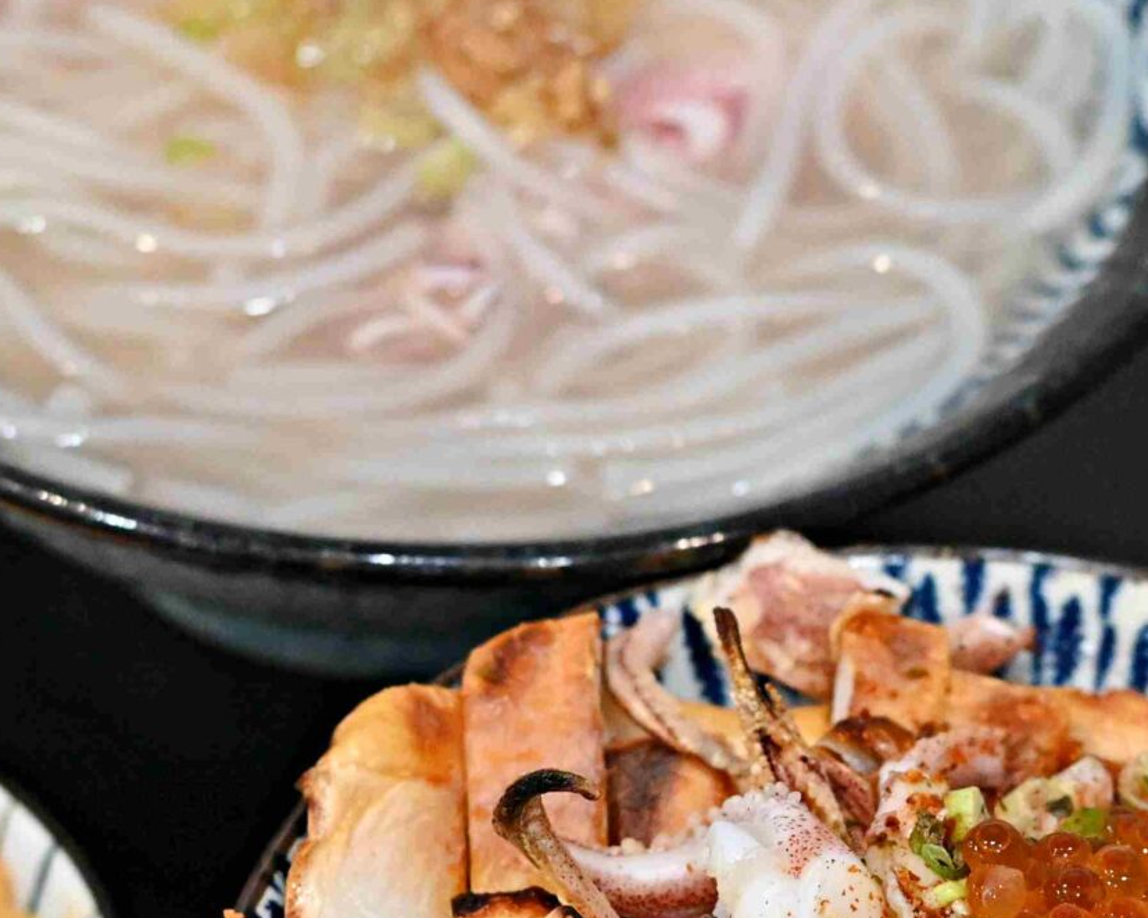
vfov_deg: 7.1
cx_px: 736
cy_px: 621
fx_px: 7404
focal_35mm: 218
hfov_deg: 8.9
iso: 3200
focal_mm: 50
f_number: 3.2
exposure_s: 1/200
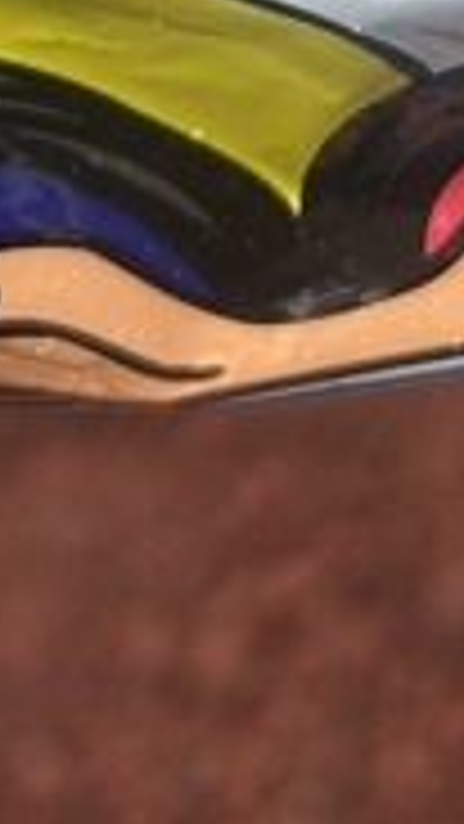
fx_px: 2645
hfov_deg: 10.0
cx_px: 351
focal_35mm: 121
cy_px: -484
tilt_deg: -48.7
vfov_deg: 15.9
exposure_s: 1/982
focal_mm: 5.7
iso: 50
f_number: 1.5
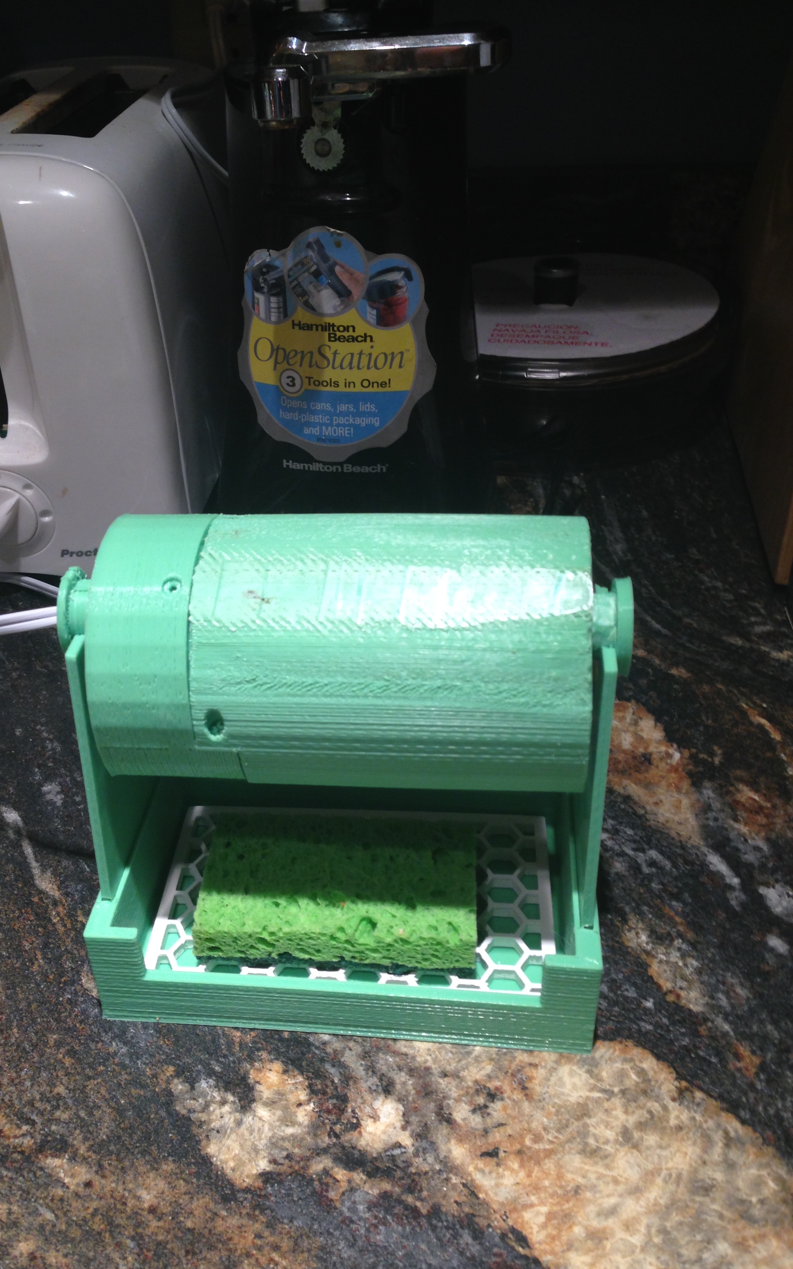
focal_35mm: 36
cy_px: 642
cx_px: 329
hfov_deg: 35.2
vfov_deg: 54.0
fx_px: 1245
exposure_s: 1/20
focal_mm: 4.12
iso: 64
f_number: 2.4
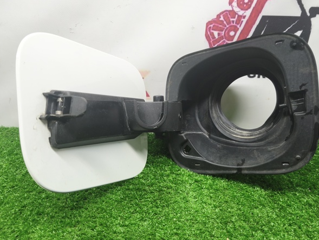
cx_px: 160
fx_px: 230
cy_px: 117
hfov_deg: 69.4
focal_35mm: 25
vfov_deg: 54.9
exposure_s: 1/100
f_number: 1.7
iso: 250
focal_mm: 5.35
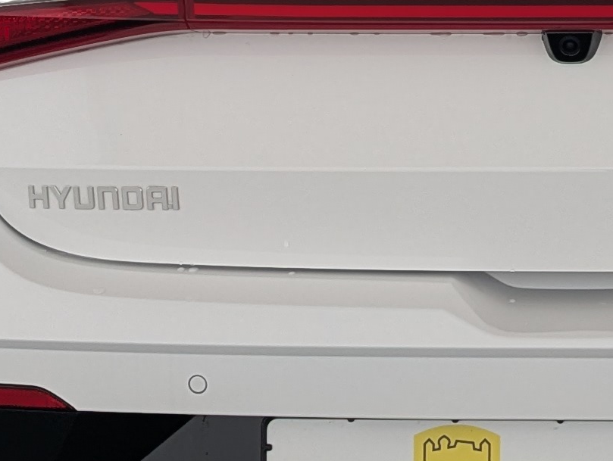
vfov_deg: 11.9
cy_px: -173
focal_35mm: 121
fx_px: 2146
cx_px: 681
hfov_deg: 15.8
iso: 49
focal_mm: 6.81
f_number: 1.85
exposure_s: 1/205
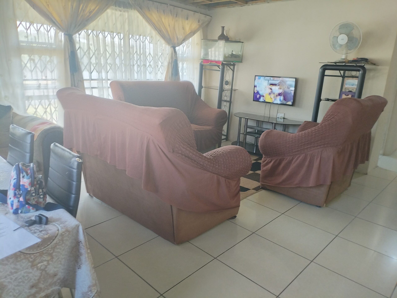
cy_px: 149
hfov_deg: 67.3
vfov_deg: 53.1
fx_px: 298
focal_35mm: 26
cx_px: 198
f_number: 1.8
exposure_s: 1/14.3
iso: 1127
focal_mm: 4.25
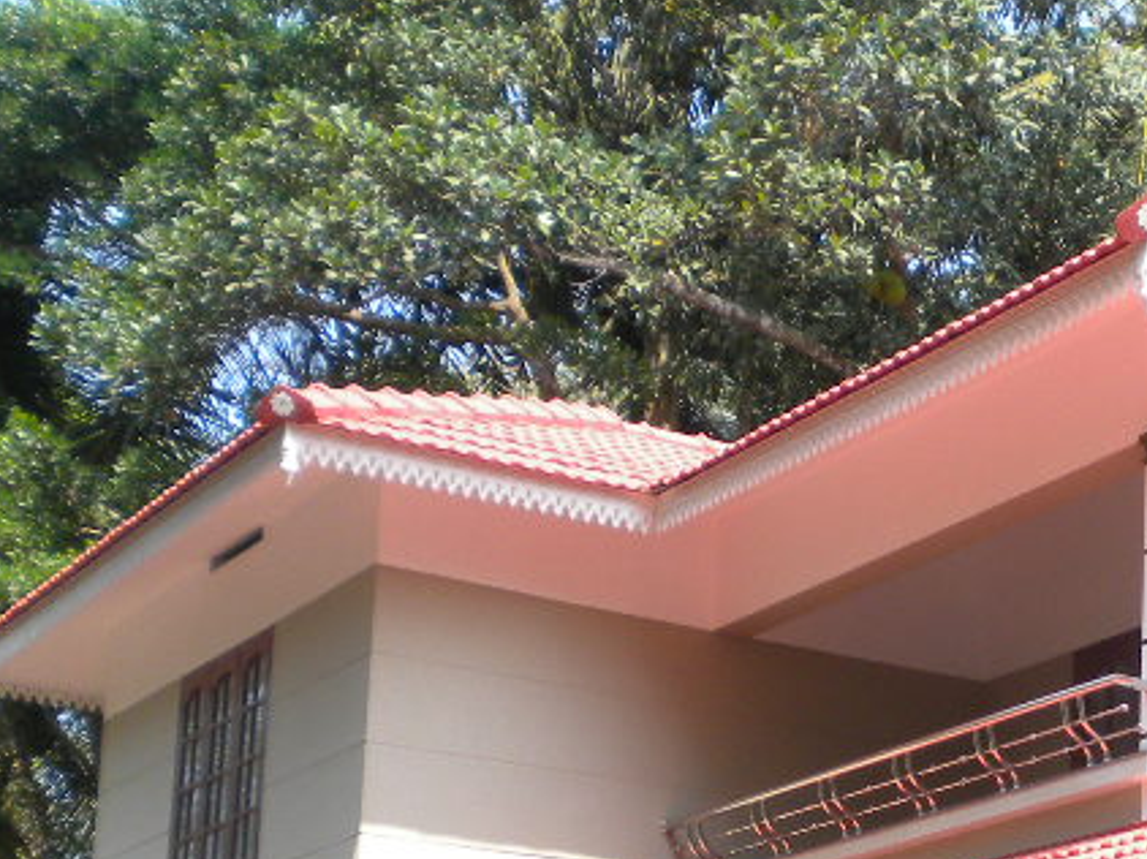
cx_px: 1231
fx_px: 2815
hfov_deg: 21.9
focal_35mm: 85
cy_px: 962
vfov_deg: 16.8
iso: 113
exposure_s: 1/225
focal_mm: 6.3
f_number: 4.6
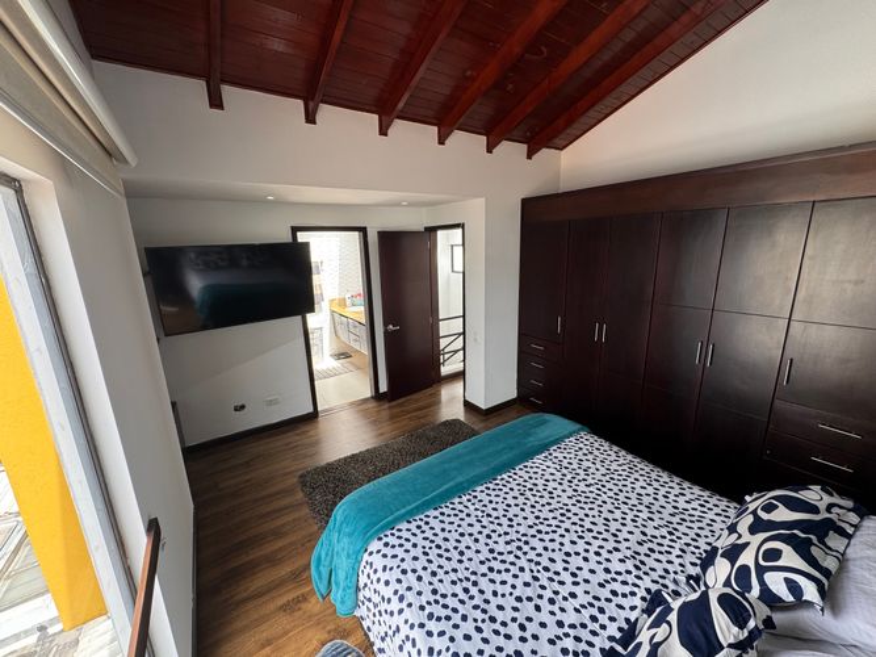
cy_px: 328
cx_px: 438
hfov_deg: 102.1
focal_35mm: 14
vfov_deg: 85.7
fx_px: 354
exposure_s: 1/99
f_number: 2.2
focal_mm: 2.22
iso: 50
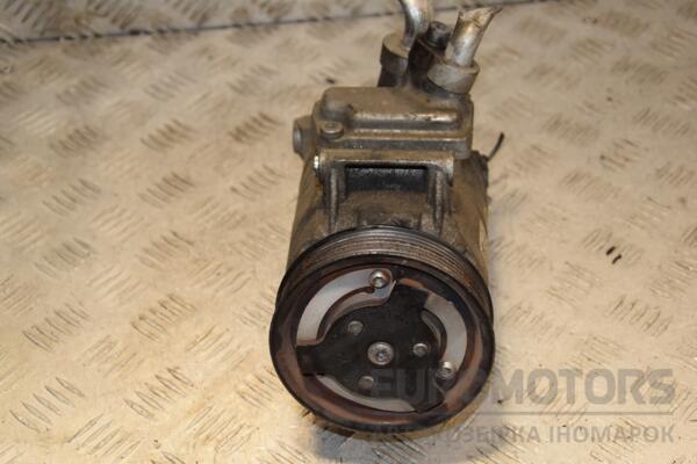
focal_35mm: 72
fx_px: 1394
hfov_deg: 28.1
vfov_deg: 18.9
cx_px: 348
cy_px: 232
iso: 800
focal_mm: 48
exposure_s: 1/200
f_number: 6.3
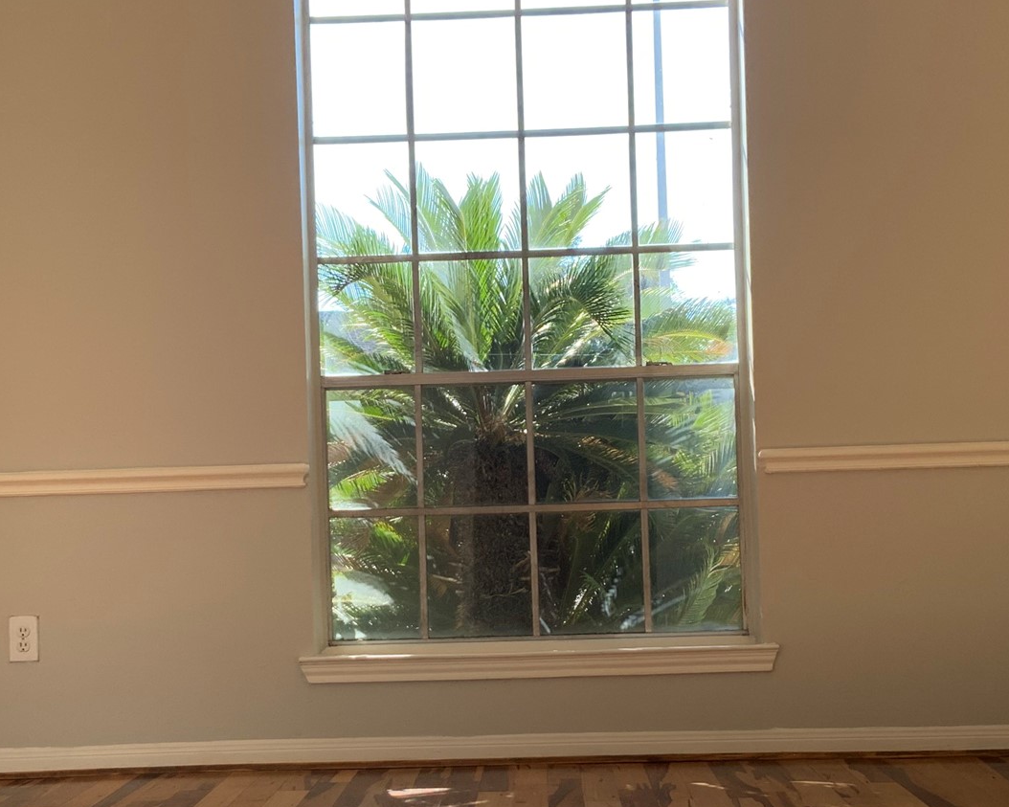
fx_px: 1642
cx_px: 495
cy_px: 482
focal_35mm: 55
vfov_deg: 27.6
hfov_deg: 34.2
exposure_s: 1/143
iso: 16
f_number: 1.8
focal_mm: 3
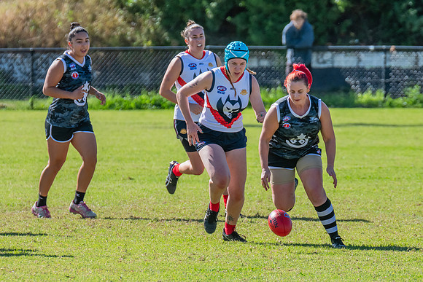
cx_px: 296
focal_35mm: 710
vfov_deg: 1.9
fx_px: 8341
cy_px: 200
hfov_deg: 2.9
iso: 800
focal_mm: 460
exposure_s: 1/1250
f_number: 11
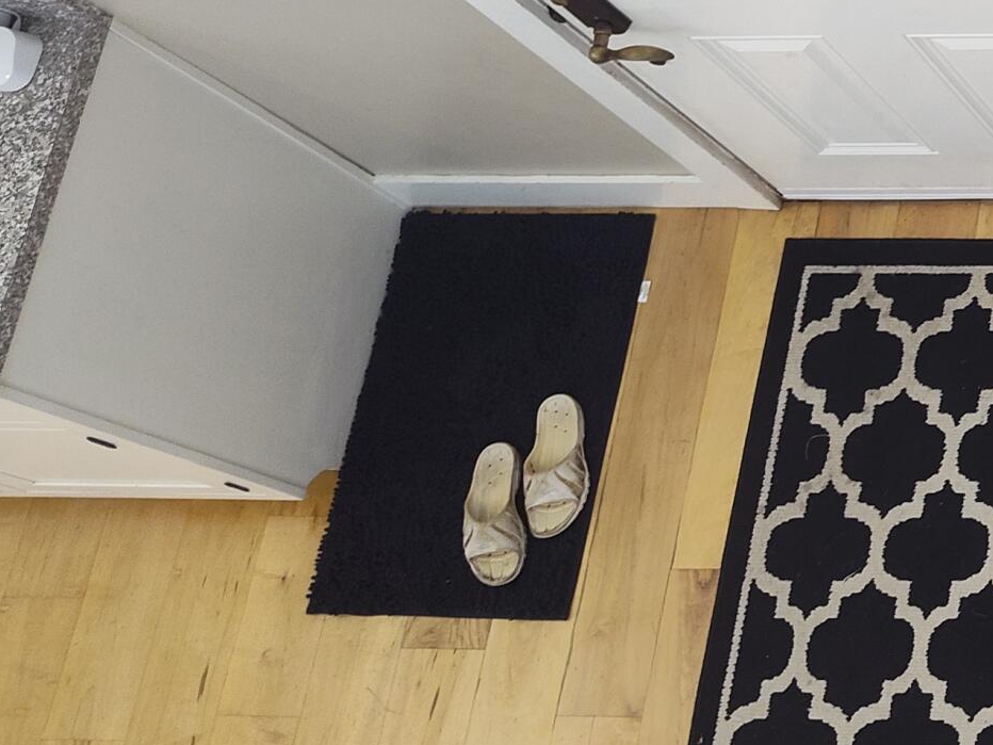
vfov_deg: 19.4
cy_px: 23
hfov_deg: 21.6
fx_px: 2123
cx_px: 1532
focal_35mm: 74
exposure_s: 1/60
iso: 681
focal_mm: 5.56
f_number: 1.8
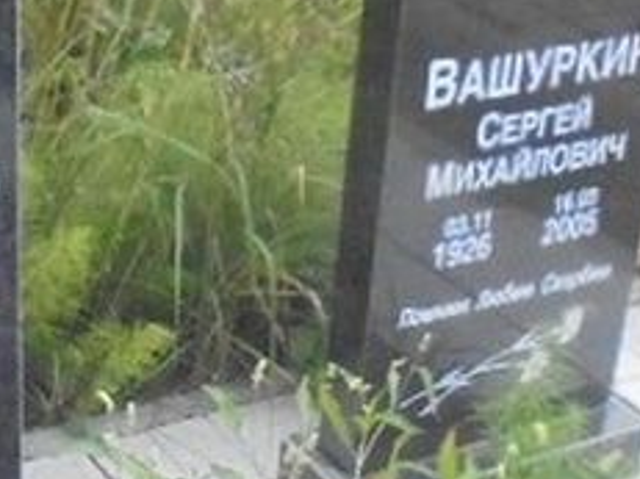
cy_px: 371
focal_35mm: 90
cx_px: 100
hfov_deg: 21.4
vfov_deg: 16.3
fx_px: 1663
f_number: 3.5
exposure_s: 1/80
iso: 800
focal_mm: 4.6
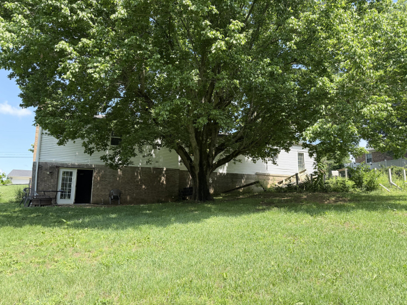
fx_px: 282
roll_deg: -0.6
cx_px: 204
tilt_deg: +9.2
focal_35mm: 24
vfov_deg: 56.8
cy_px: 152
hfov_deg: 71.6
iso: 100
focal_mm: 6.76
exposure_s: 1/1812
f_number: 1.78
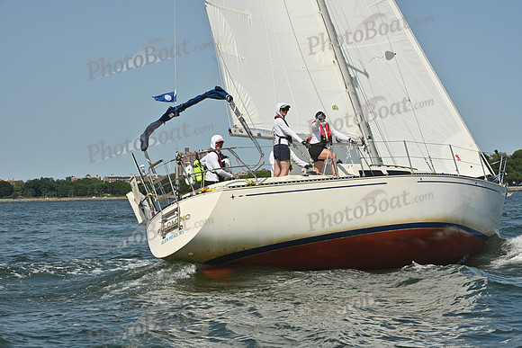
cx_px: 261
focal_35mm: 85
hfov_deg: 23.9
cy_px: 174
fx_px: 1233
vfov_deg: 16.1
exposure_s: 1/1250
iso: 320
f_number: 11
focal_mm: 85
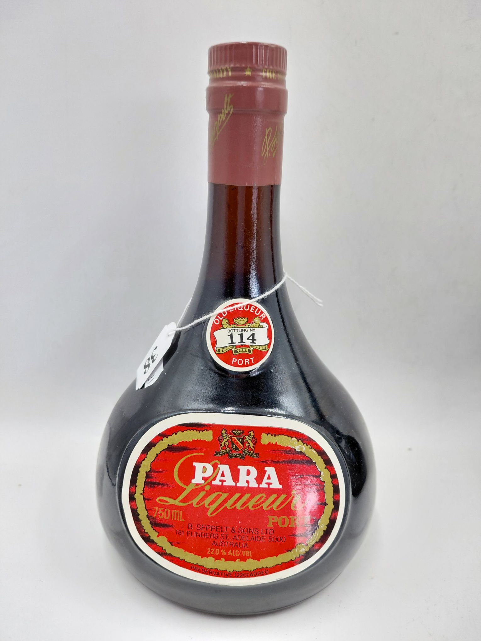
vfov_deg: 69.4
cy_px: 320
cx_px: 240
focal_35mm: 25
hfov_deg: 54.9
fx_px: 463
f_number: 1.8
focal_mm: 4.69
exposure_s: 1/100
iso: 200
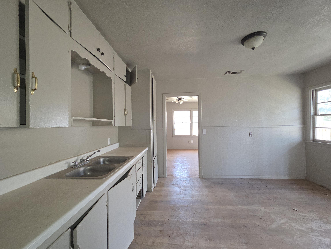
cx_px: 166
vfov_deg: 89.9
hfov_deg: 106.2
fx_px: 124
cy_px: 124
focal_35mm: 13
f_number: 2.2
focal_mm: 2.2
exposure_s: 1/60
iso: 125
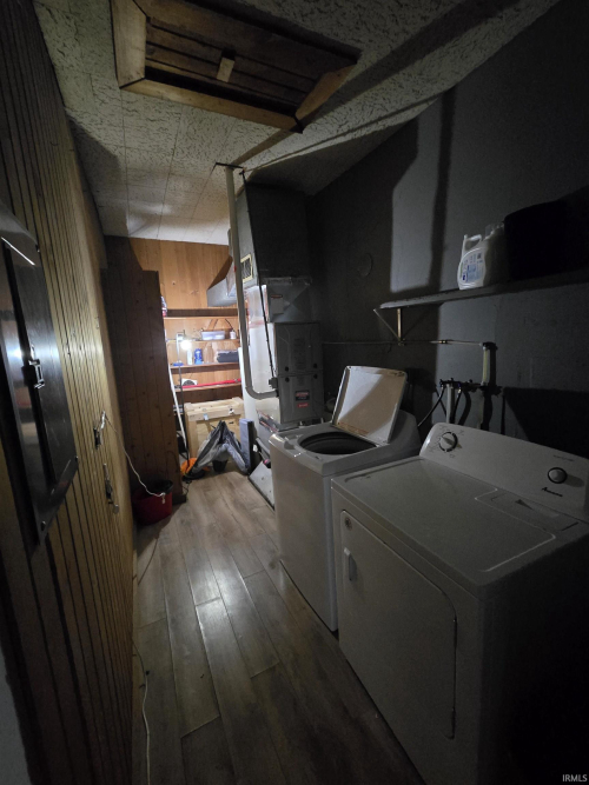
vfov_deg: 106.2
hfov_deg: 89.9
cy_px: 392
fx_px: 295
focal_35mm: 13
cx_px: 294
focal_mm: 2.2
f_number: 2.2
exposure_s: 1/24
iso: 1600
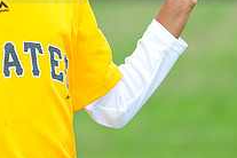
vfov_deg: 2.8
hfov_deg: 4.2
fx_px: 3226
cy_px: -31
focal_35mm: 490
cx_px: -2
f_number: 5.6
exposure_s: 1/320
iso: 400
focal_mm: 175
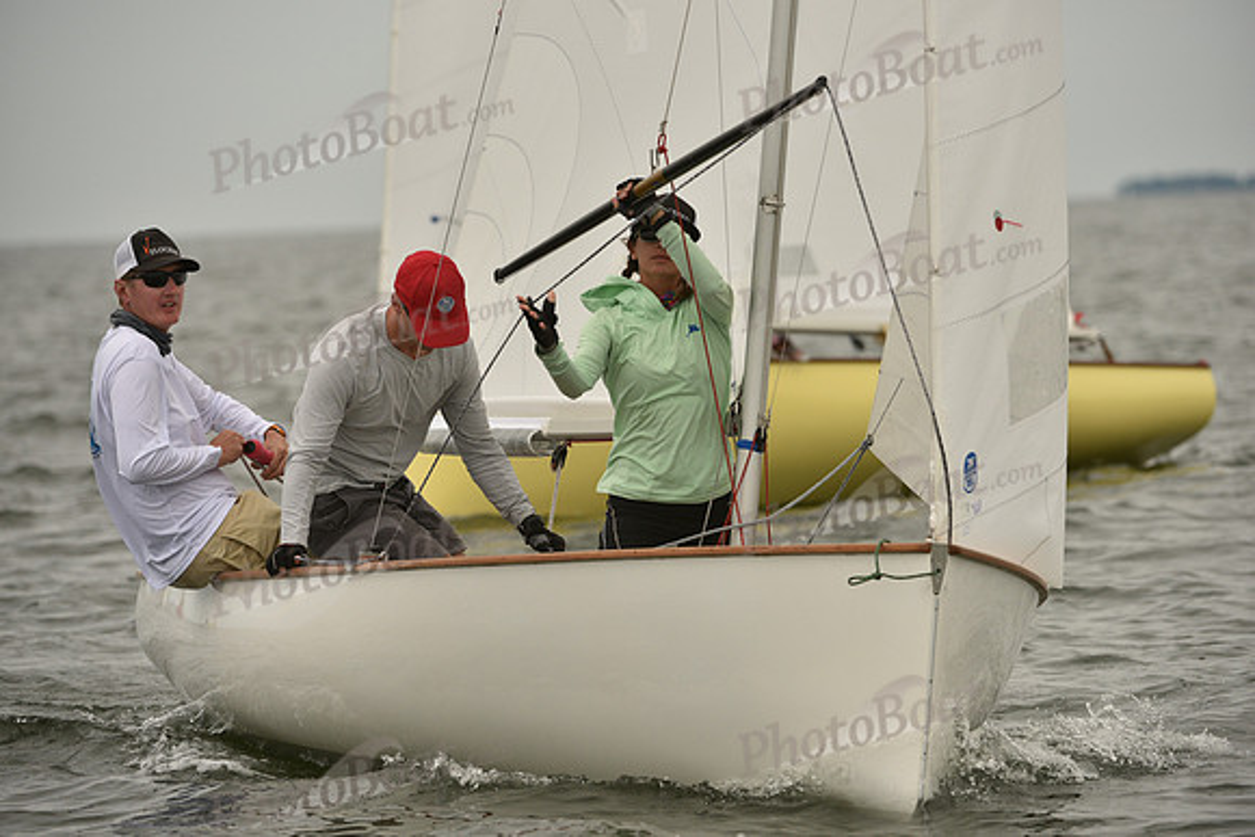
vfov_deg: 5.1
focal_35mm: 270
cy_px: 418
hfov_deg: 7.6
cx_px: 628
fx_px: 9414
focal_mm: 270
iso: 320
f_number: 5.6
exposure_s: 1/2000
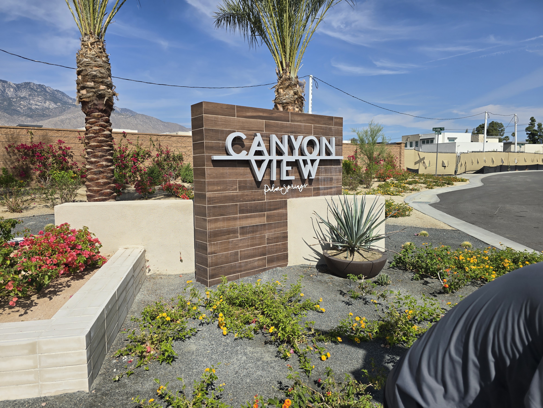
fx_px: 361
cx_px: 272
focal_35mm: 23
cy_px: 204
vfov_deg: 58.9
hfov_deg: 73.9
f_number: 1.7
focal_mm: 6.3
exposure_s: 1/1376
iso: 12
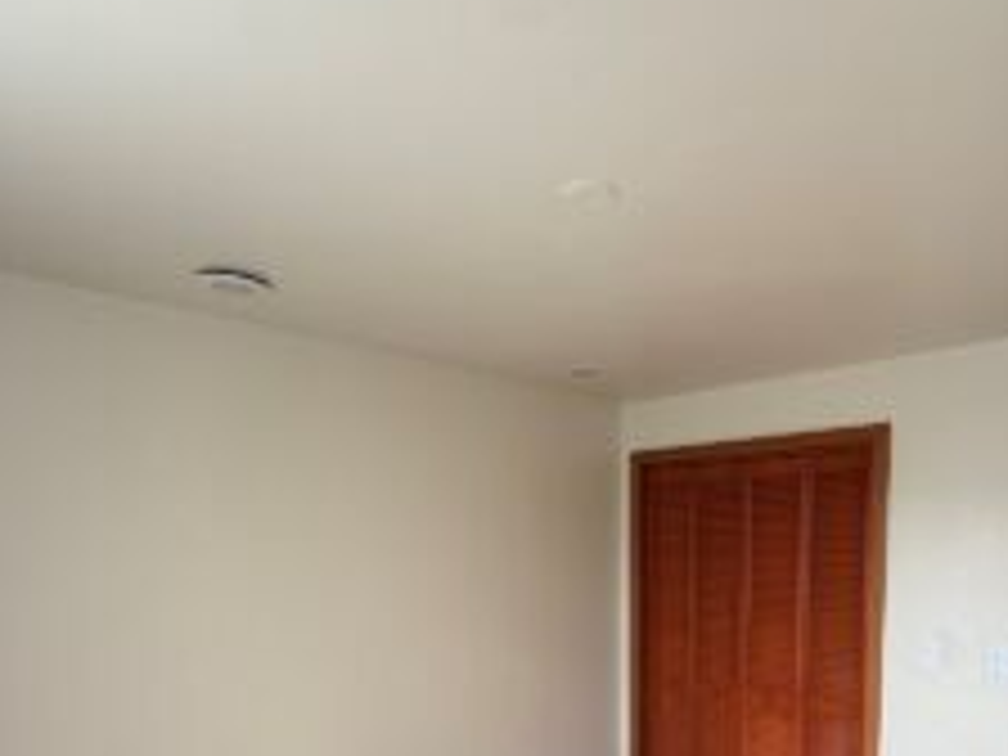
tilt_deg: -4.6
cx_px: 572
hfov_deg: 69.1
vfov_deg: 51.5
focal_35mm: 25
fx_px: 728
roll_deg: +0.0
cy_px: 603
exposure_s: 1/99
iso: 64
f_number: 2.2
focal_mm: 2.22
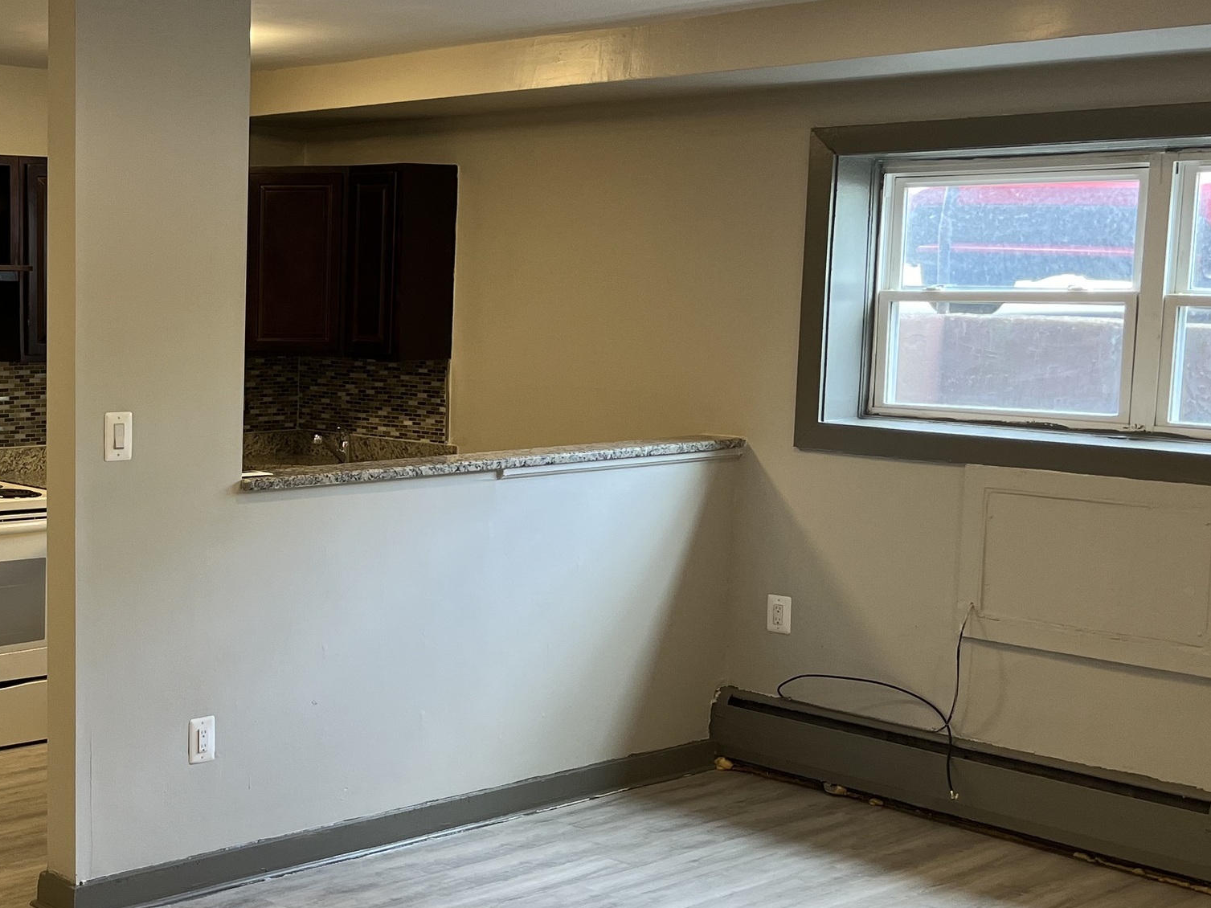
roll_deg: -0.5
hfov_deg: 34.2
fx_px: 1854
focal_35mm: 53
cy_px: 513
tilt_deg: -7.7
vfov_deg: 27.5
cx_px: 117
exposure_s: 1/60
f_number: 1.6
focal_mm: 5.1
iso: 64
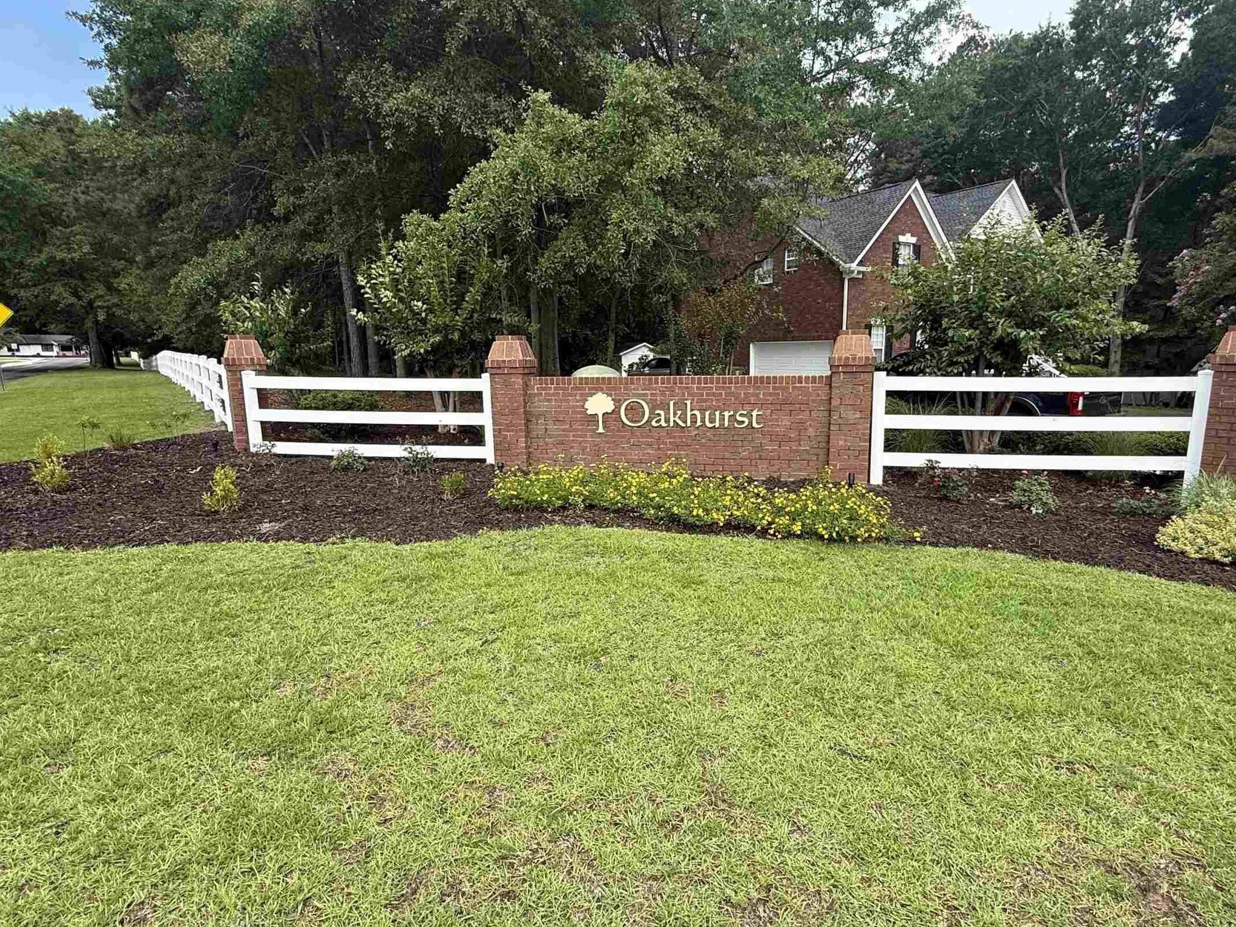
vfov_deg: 65.9
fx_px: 714
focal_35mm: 20
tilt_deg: -10.2
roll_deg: +0.4
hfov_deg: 81.6
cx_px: 663
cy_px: 488
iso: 50
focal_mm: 2.22
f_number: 2.2
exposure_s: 1/942
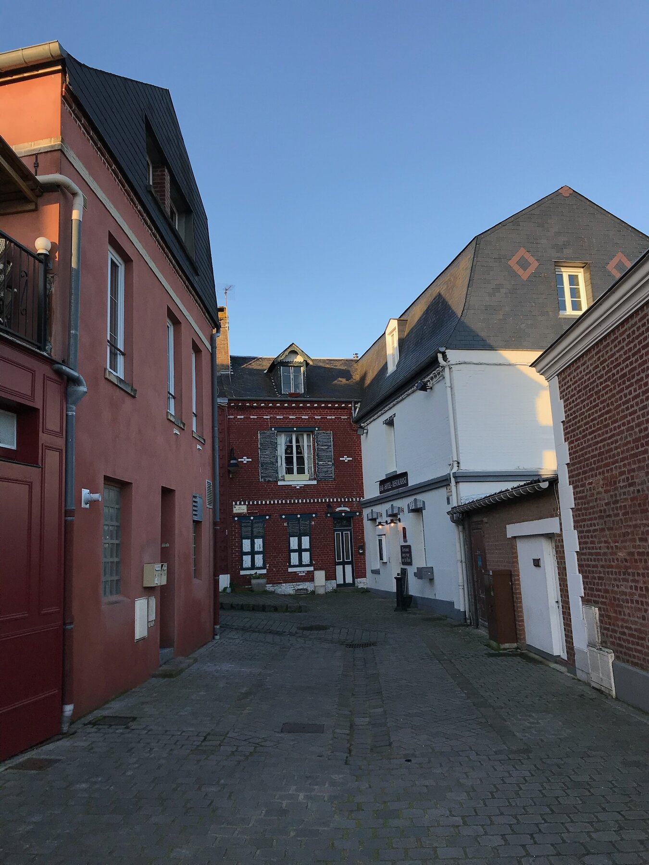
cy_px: 432
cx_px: 324
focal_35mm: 28
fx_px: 700
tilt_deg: +11.9
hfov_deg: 49.7
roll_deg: +2.8
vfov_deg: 63.4
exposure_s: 1/825
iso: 20
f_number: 1.8
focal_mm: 3.99
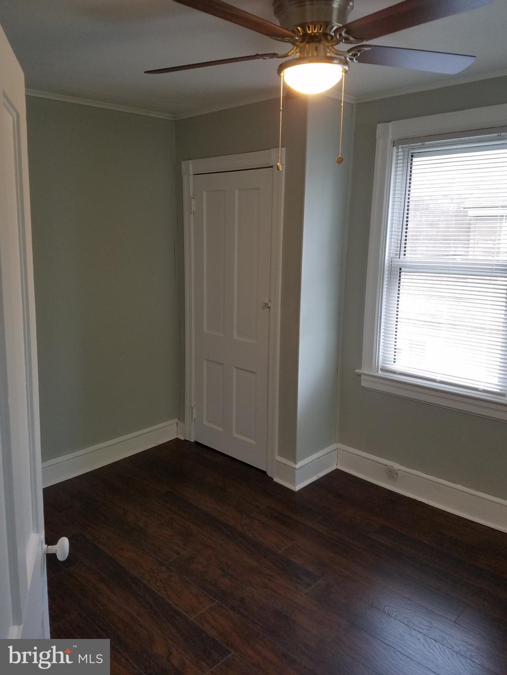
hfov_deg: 53.1
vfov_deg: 67.3
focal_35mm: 26
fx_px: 508
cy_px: 338
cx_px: 254
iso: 125
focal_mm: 4.2
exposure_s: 1/60
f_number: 1.7
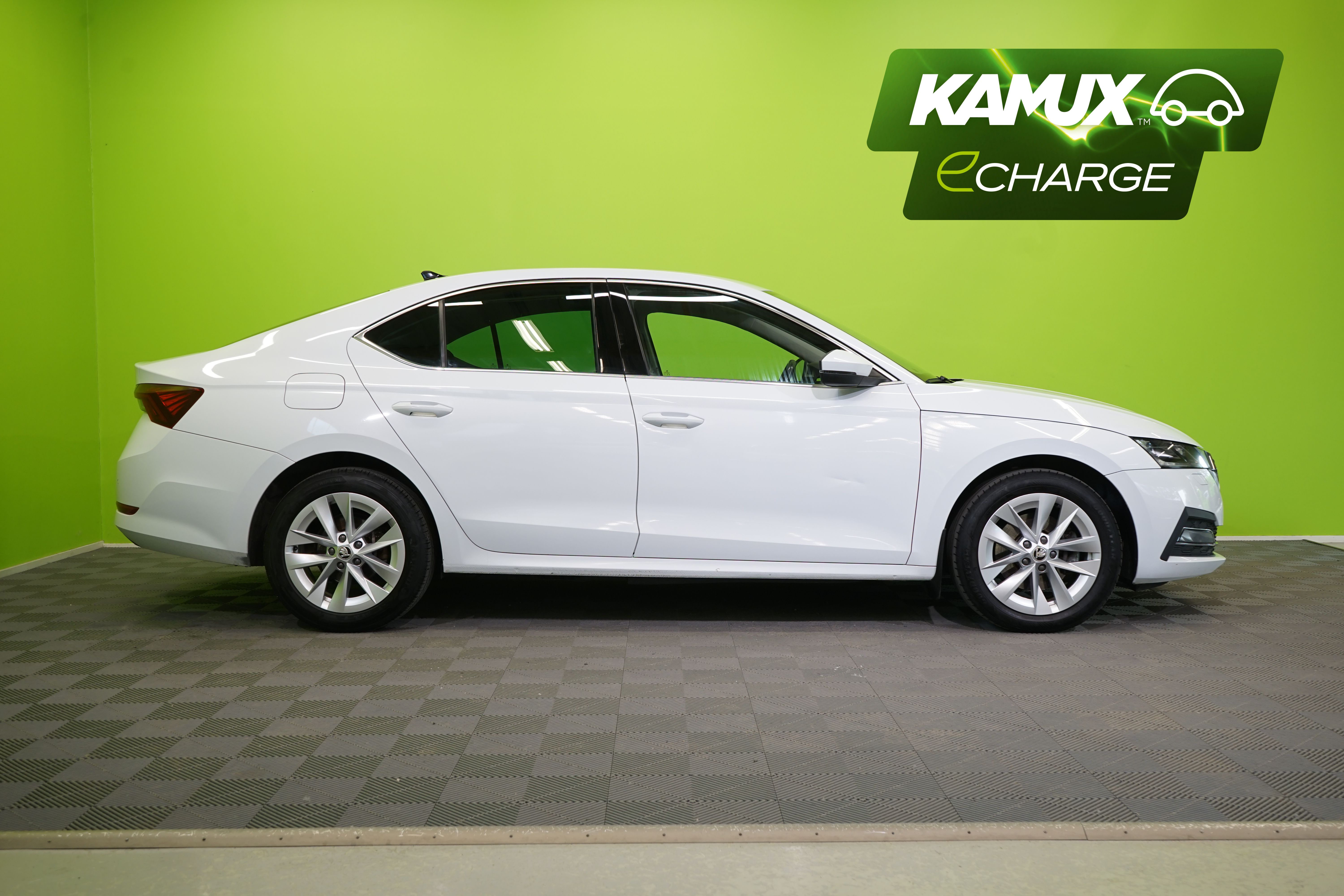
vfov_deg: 38.9
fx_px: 1269
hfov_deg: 55.8
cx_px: 672
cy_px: 448
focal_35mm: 34
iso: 400
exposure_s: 1/30
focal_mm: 34
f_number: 6.3
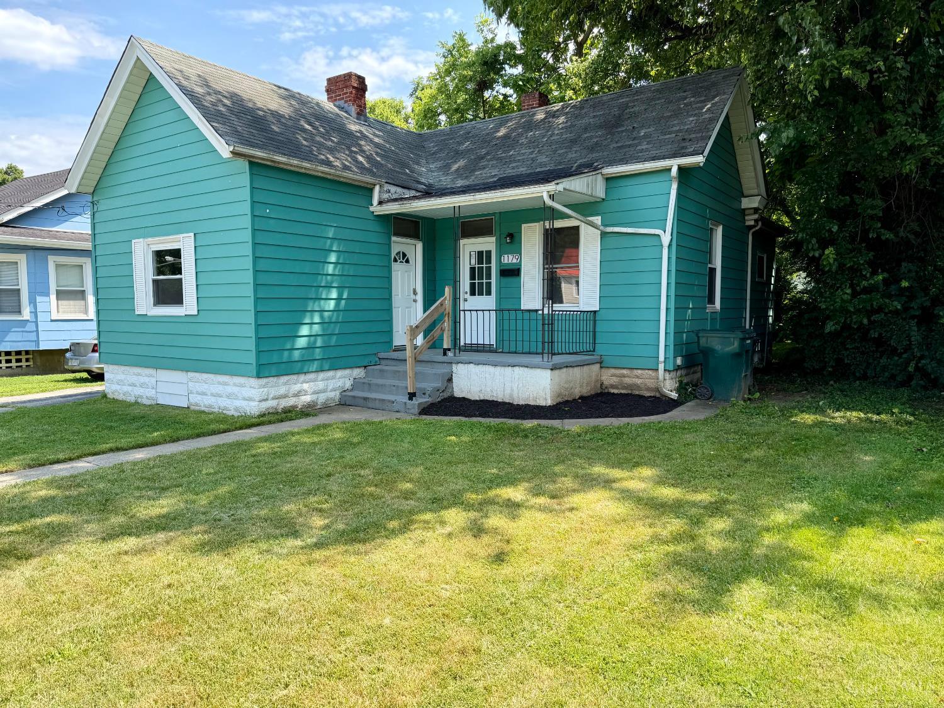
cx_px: 472
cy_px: 354
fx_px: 654
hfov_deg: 71.6
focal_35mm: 24
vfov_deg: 56.8
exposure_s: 1/1271
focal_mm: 6.76
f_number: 1.78
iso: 80
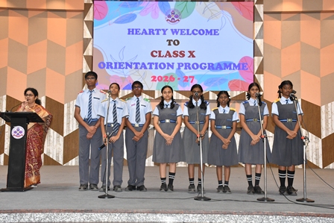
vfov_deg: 33.4
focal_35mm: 40
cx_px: 167
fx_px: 371
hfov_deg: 48.4
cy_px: 112
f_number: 6.3
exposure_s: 1/160
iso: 1600
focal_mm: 27
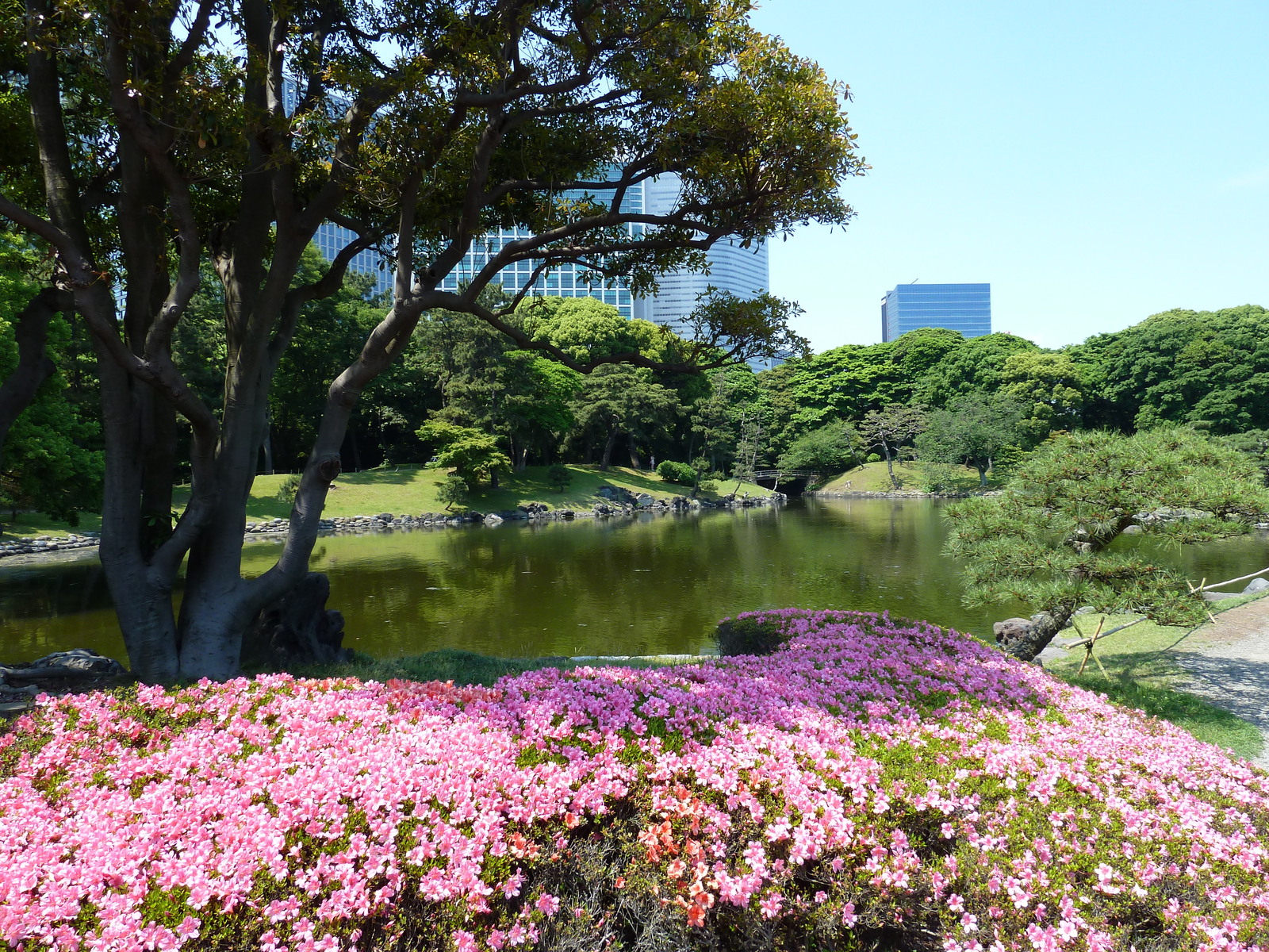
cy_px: 476
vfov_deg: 54.9
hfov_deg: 69.4
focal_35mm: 25
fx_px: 916
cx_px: 634
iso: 80
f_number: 4
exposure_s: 1/200
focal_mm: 4.1
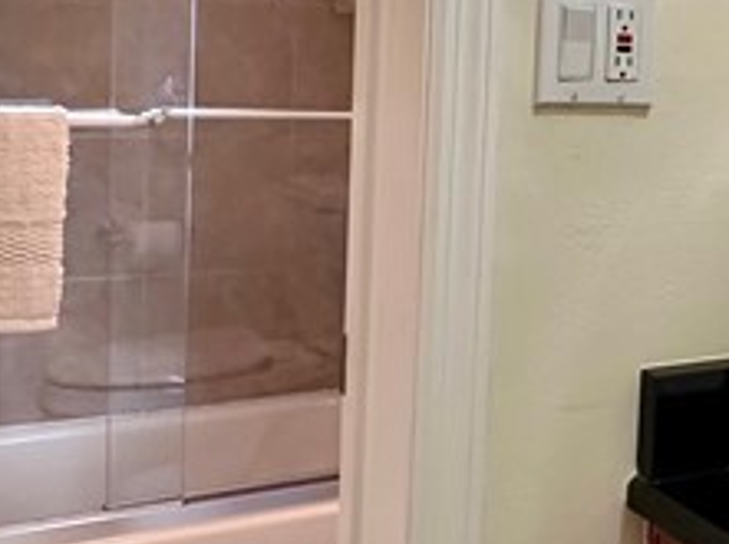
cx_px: 792
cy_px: 145
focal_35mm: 65
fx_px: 1367
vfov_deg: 22.3
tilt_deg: -4.6
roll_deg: -3.9
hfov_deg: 27.5
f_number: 2.2
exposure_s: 1/120
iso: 320
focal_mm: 2.22
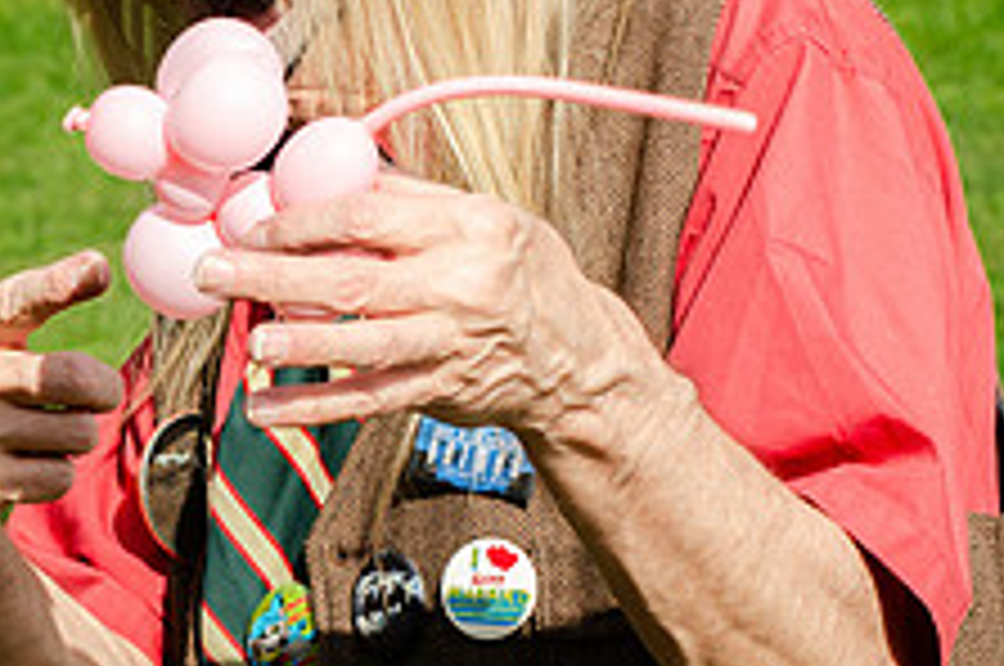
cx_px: 153
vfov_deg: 5.7
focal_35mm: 242
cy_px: 230
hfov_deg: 8.5
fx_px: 6739
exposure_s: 1/250
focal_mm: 62
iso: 100
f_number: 8
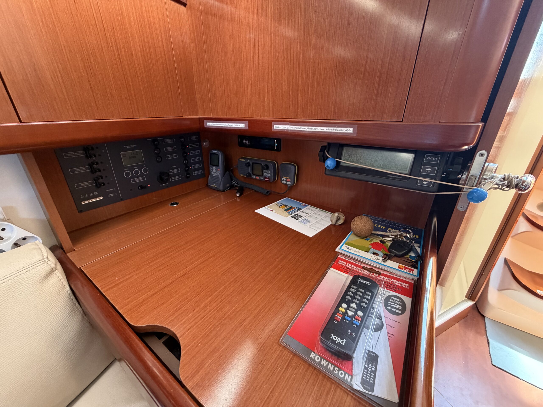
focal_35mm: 14
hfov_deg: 102.1
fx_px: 220
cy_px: 204
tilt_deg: -24.3
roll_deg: -0.5
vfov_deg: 85.7
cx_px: 272
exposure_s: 1/60
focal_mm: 2.22
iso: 400
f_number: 2.2
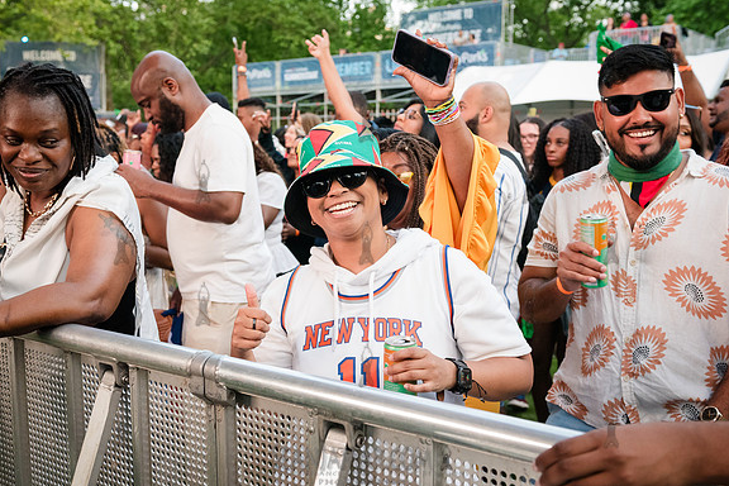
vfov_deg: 30.5
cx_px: 340
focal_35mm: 44
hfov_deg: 44.5
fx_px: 891
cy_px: 279
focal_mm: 35
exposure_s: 1/250
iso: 4000
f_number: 4
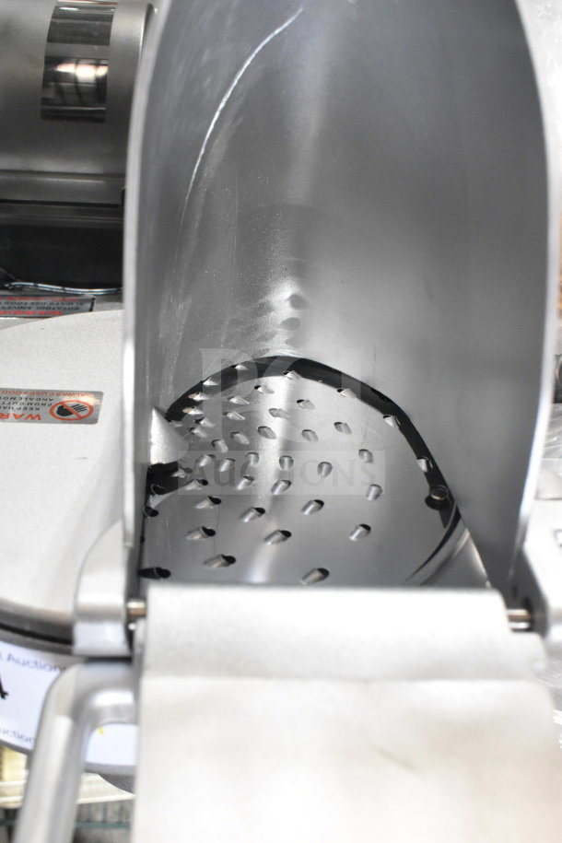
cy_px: 422
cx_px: 281
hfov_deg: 35.5
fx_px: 878
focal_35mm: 38
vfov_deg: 51.3
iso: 6400
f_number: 7.1
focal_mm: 25
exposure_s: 1/200
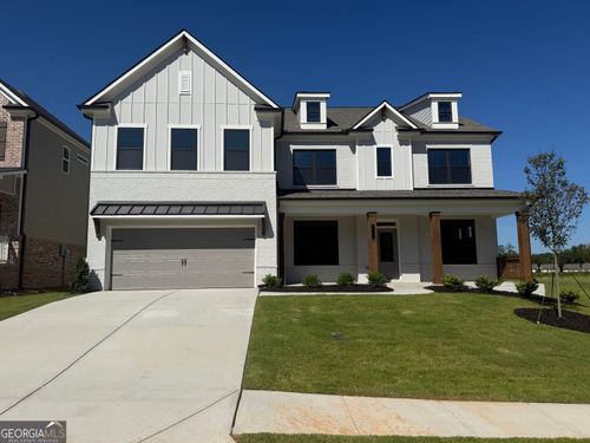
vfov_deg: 56.8
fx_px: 409
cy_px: 222
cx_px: 295
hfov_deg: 71.6
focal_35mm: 24
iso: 80
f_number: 1.78
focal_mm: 6.76
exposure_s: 1/10309
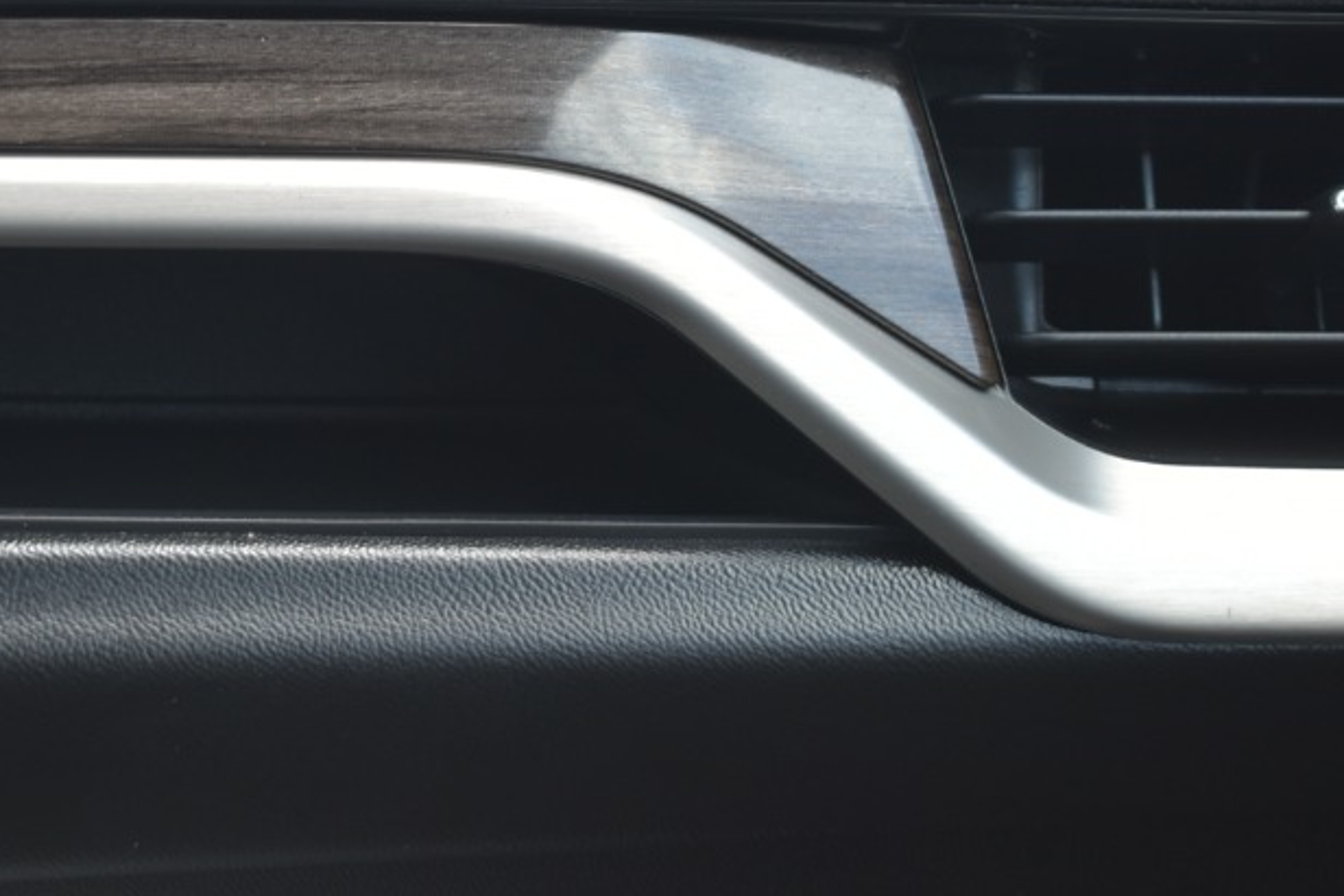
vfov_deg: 12.0
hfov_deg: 17.8
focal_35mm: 114
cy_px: 194
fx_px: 4268
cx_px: 283
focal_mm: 29
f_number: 4.2
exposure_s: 1/50
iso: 100
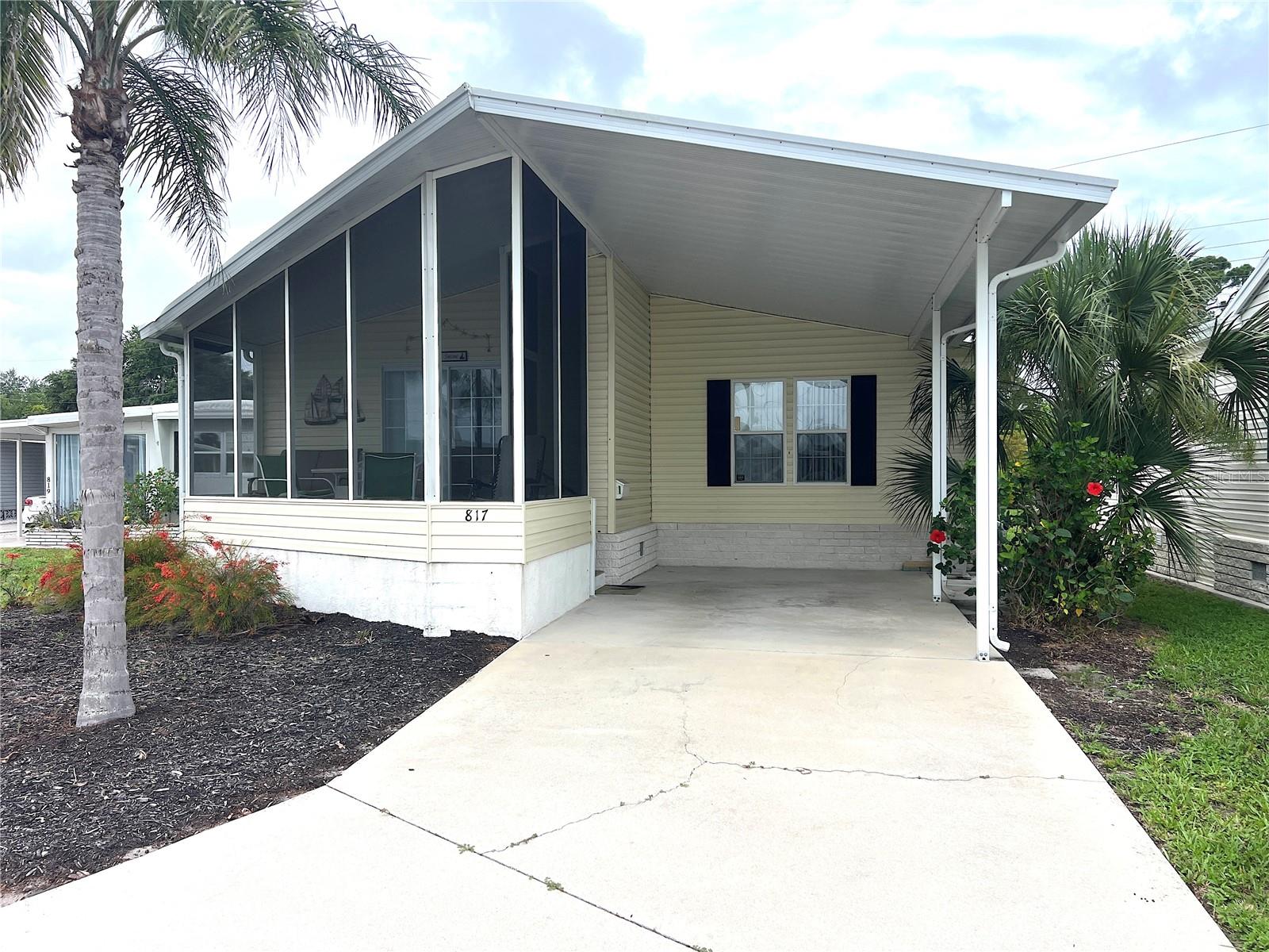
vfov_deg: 53.1
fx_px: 953
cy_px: 476
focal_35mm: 26
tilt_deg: -0.1
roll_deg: +0.0
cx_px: 634
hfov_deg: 67.3
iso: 50
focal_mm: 5.7
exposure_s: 1/2513
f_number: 1.5
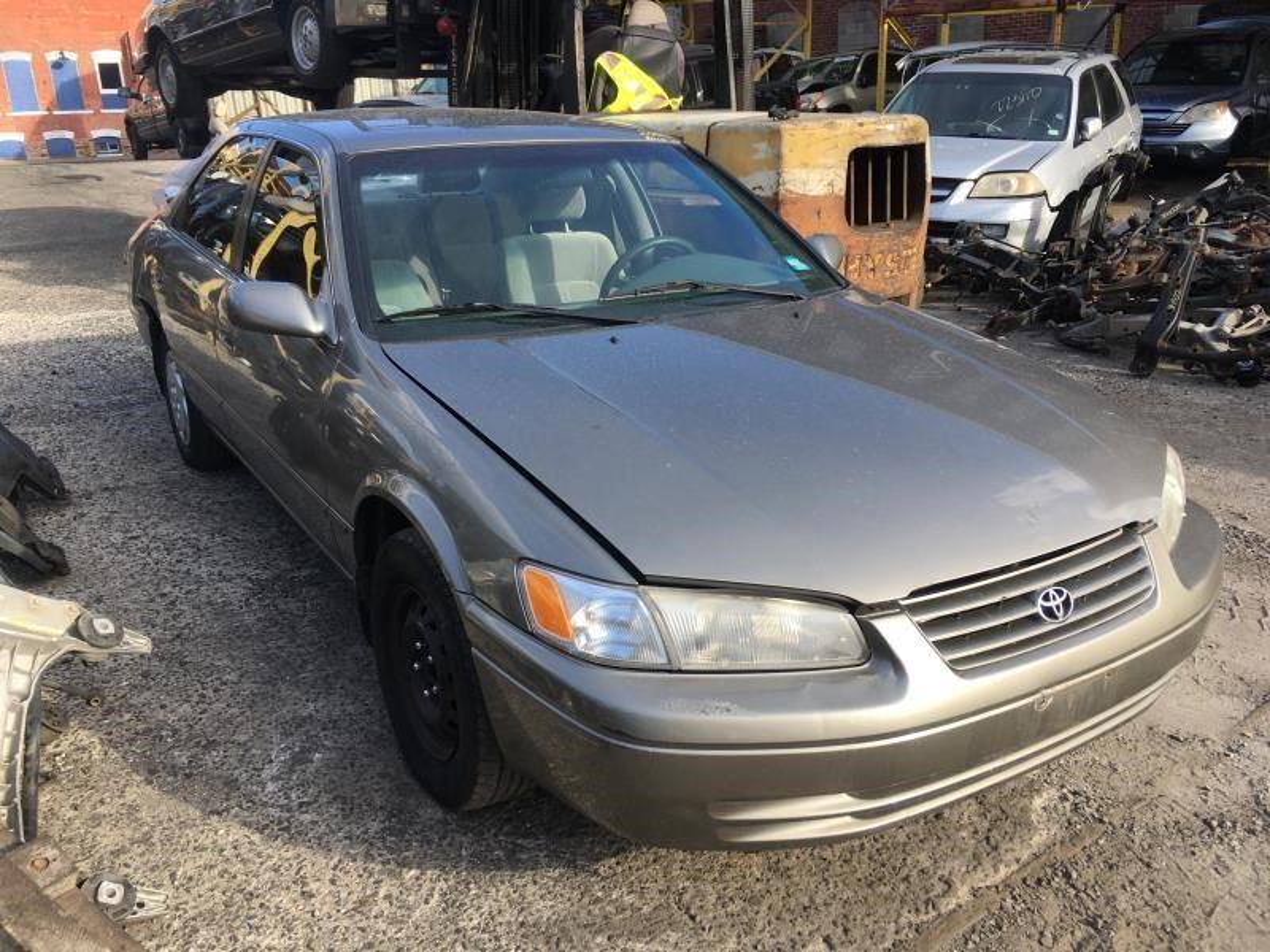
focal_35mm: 29
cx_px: 635
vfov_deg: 48.2
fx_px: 1064
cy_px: 476
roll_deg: +1.9
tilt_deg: -15.9
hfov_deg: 61.7
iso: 25
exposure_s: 1/458
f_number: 2.2
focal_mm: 4.15
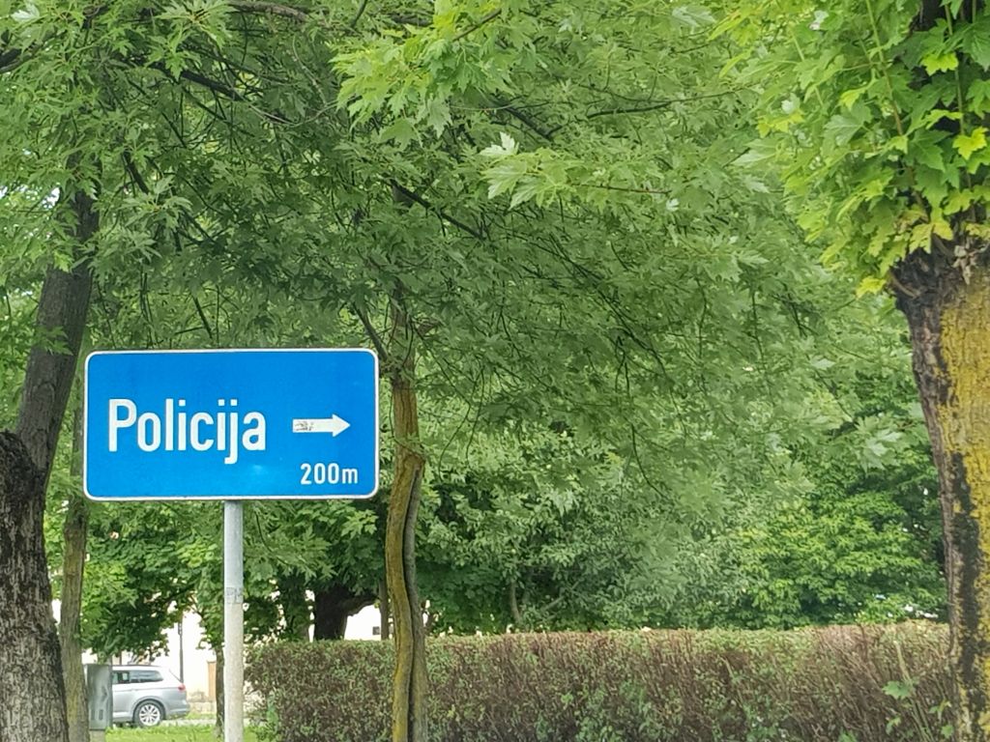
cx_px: 495
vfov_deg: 53.1
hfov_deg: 67.3
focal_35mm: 26
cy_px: 371
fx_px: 744
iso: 40
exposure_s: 1/241
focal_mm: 4.2
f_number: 1.7
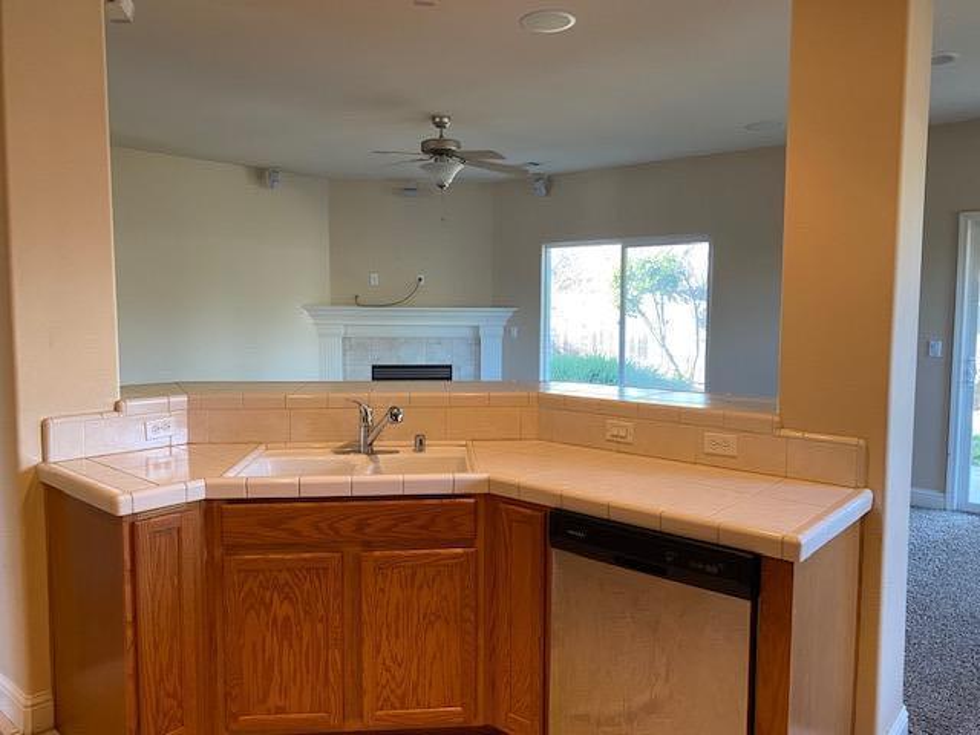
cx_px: 490
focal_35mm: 26
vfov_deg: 53.1
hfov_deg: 67.3
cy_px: 368
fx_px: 736
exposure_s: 1/60
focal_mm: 4.25
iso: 160
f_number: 1.8
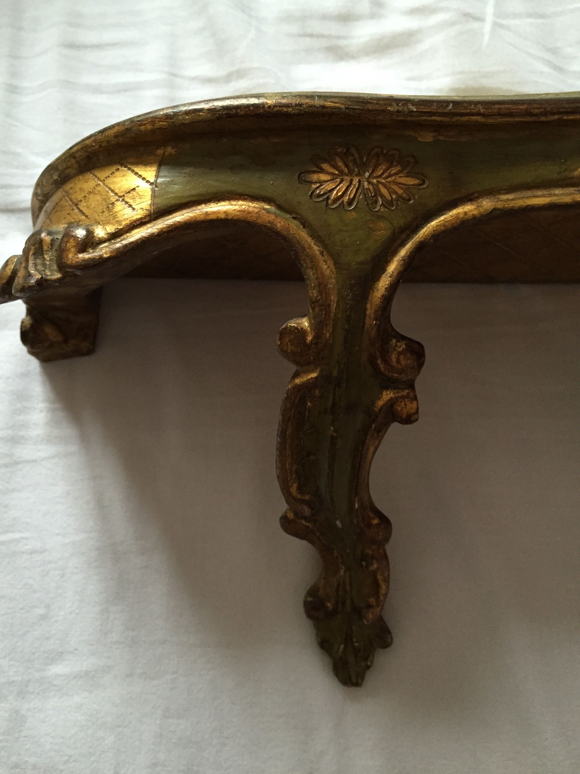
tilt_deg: -74.6
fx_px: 648
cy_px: 387
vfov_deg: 61.7
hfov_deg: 48.2
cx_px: 290
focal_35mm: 29
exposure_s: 1/33
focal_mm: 4.15
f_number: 2.2
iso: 250
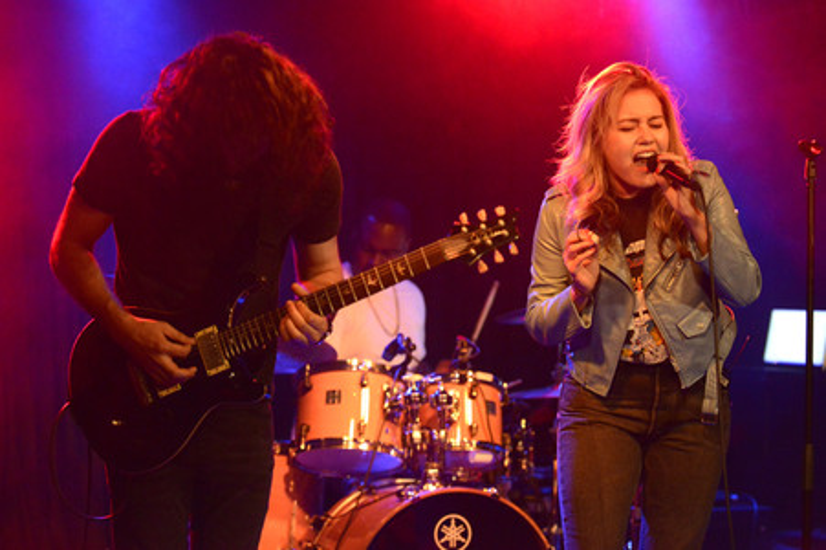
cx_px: 413
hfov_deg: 26.0
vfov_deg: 17.5
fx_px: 1788
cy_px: 275
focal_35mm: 78
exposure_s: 1/250
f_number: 2.8
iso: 8063
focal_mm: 78
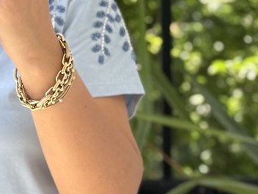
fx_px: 1356
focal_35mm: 182
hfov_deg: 10.7
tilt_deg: -20.2
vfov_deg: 8.1
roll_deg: +1.8
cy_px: 144
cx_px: -13
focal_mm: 6.76
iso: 64
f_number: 1.78
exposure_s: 1/331
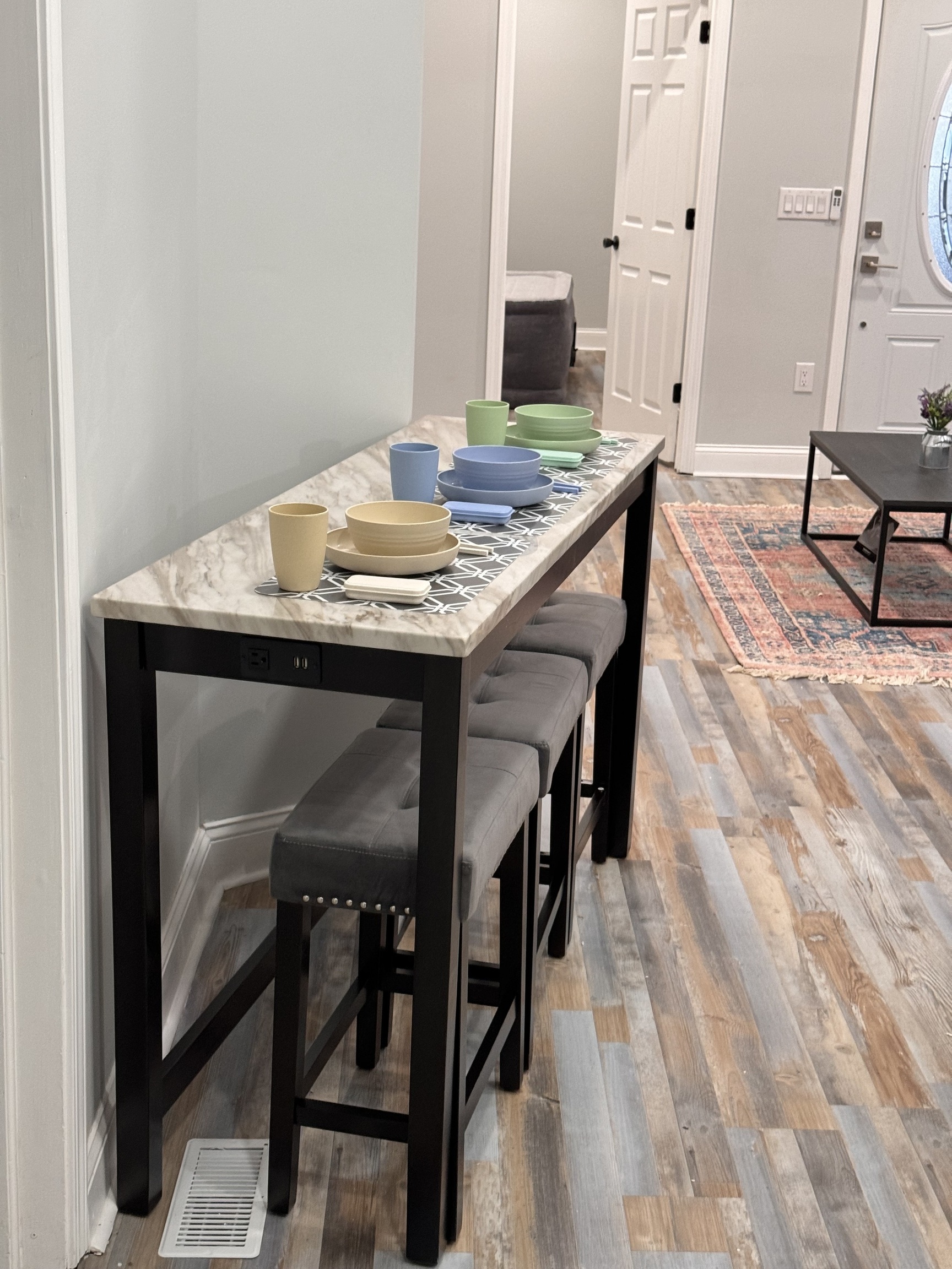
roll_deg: -2.4
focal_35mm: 48
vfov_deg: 39.7
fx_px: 1760
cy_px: 634
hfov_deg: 30.3
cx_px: 476
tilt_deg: -16.9
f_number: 1.78
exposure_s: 1/60
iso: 160
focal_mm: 6.86
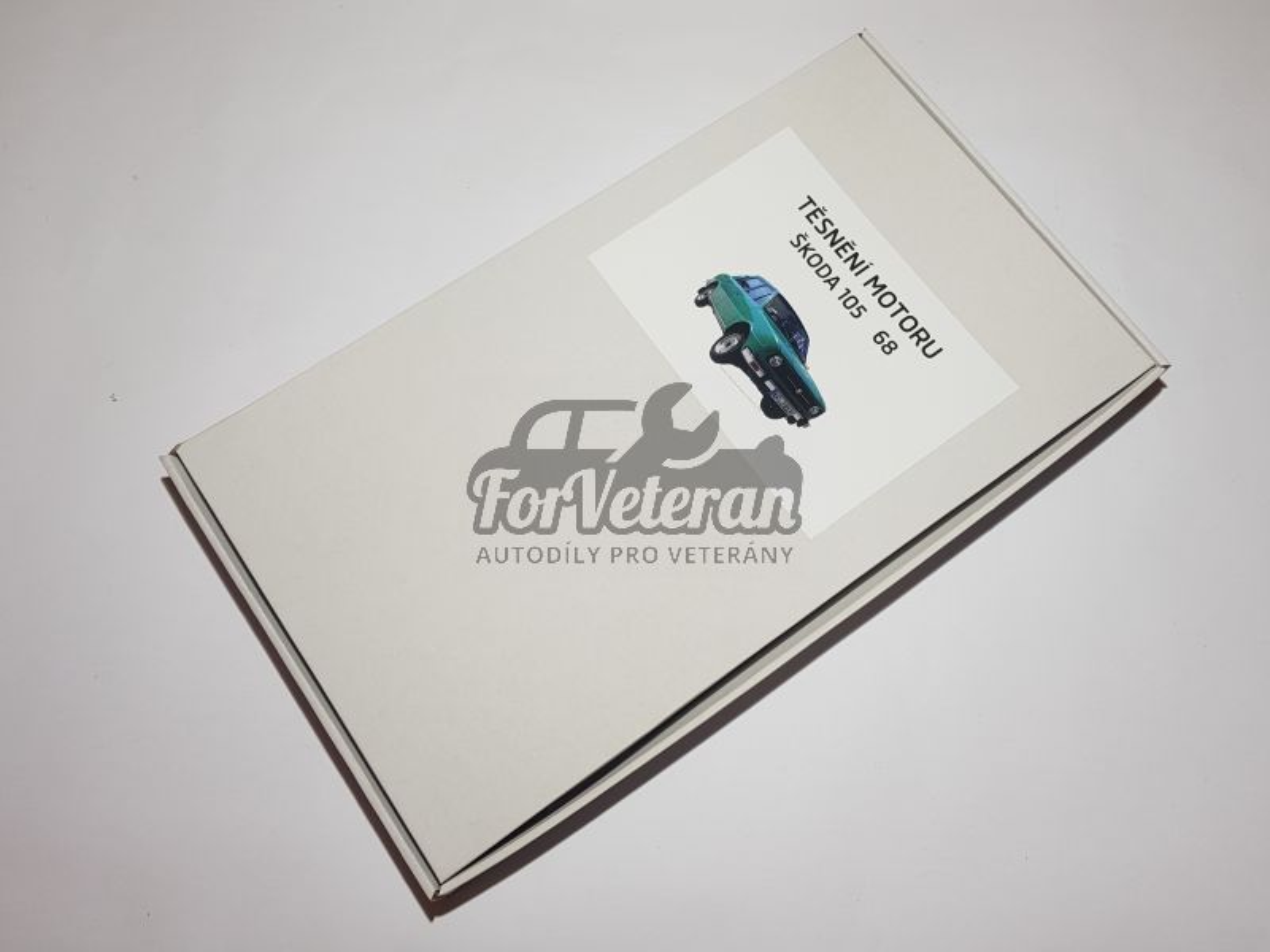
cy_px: 476
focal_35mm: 26
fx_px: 954
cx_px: 635
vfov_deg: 53.1
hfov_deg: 67.3
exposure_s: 1/100
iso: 50
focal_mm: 4.2
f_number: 1.7
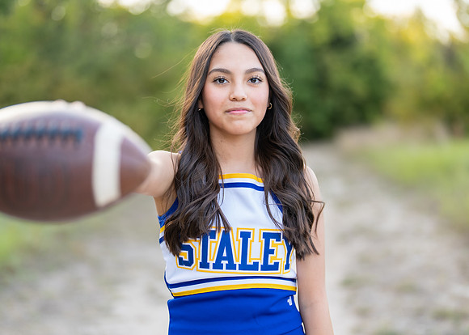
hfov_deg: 32.1
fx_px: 815
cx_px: 223
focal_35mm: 61
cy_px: 171
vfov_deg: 23.2
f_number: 1.2
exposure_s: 1/500
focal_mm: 50
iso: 100
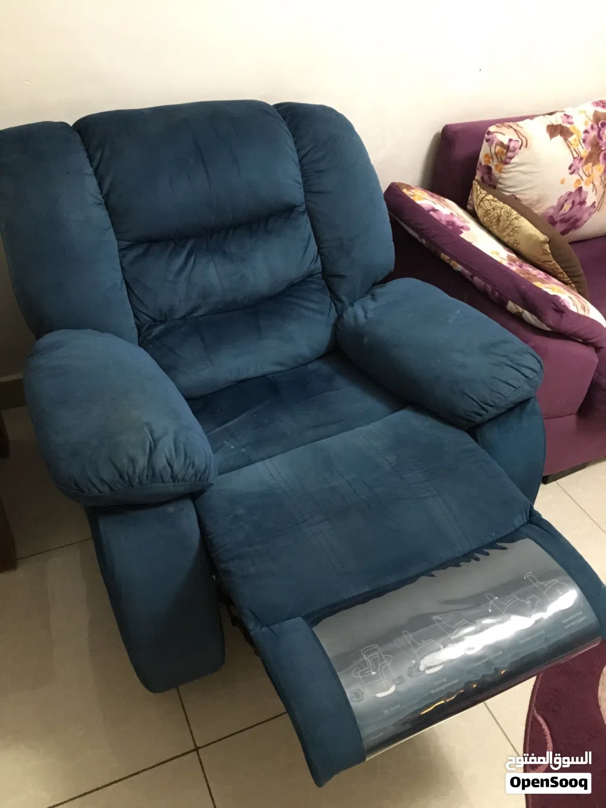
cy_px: 404
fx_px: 677
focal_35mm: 29
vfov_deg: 61.7
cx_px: 303
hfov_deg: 48.2
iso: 250
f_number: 2.2
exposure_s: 1/17
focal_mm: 4.15
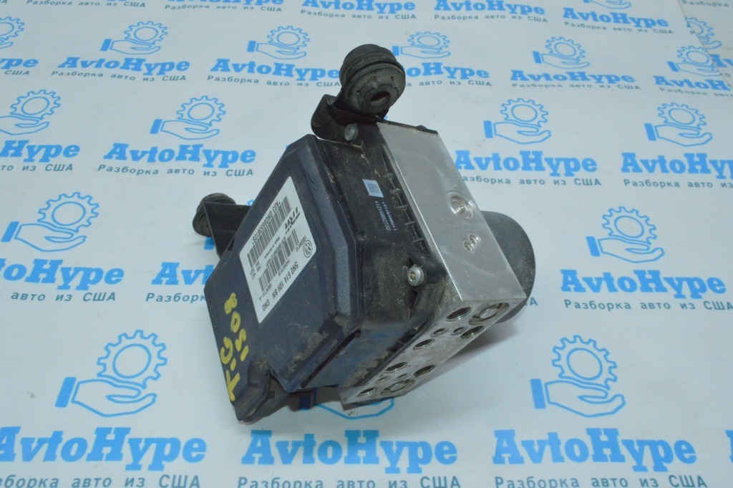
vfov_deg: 43.5
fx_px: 610
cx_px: 366
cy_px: 244
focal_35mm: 30
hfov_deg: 62.0
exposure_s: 1/60
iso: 6400
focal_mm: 20
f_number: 22
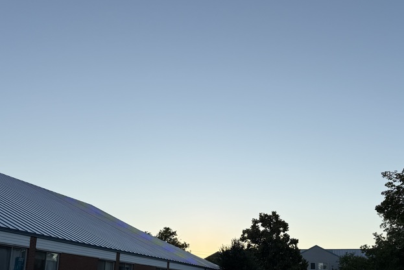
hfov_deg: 46.8
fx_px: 460
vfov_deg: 32.2
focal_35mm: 41
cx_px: 259
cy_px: 196
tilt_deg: +9.8
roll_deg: -0.4
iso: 80
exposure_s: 1/2370
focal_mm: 6.76
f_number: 1.78
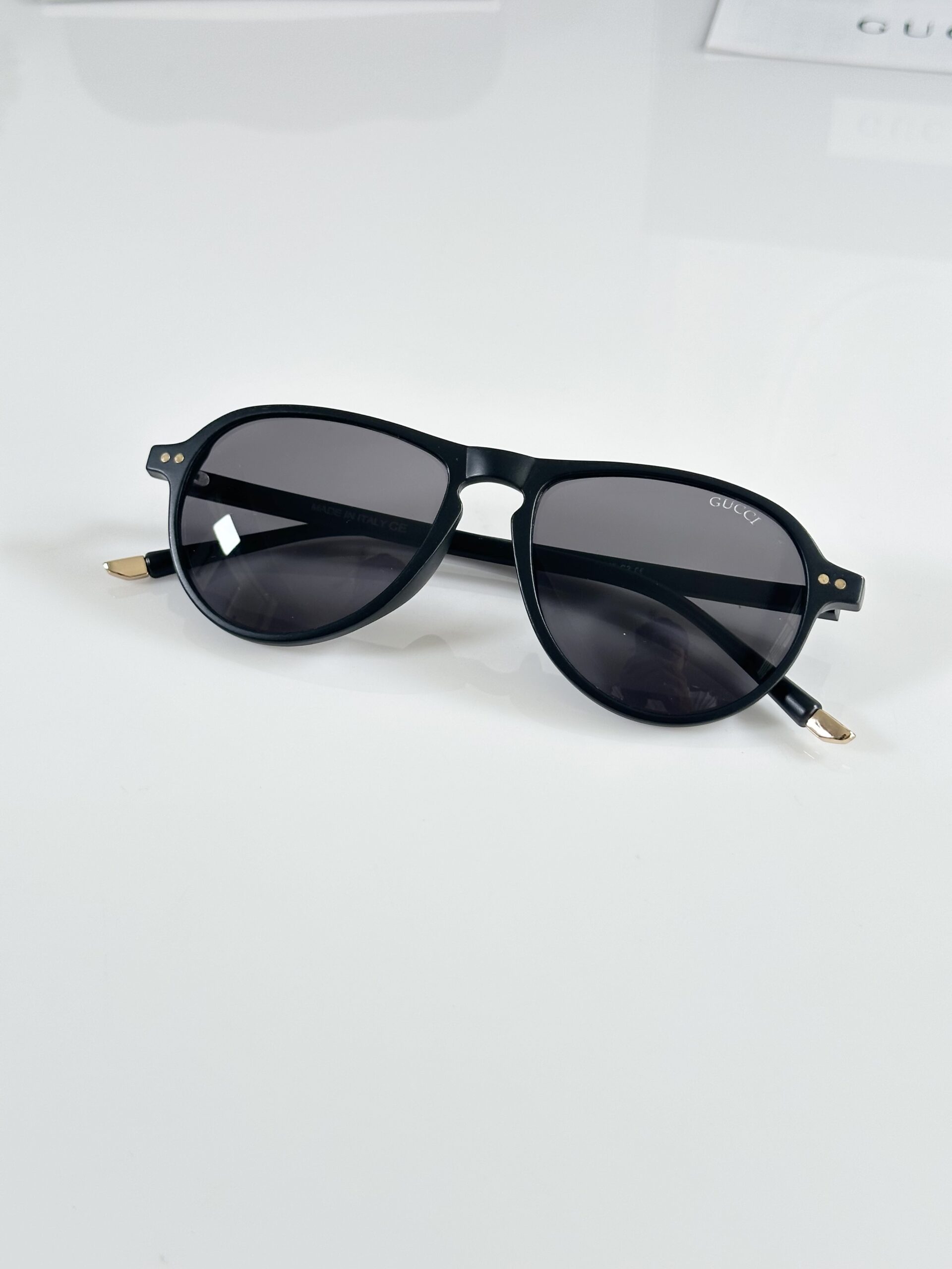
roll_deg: +0.9
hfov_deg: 30.3
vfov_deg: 39.7
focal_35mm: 48
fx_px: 1760
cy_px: 634
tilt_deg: -42.4
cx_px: 476
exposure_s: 1/121
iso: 80
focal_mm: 6.86
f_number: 1.78
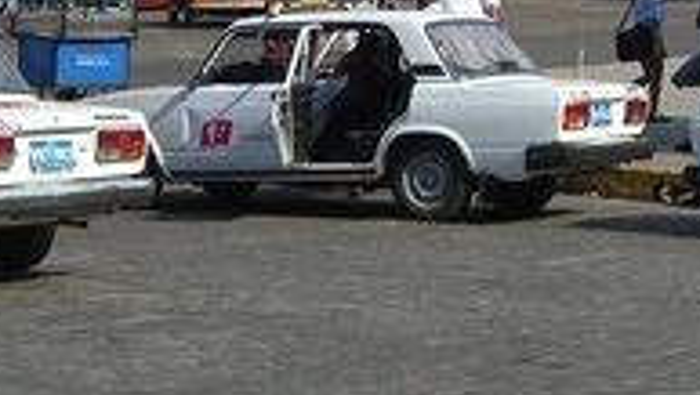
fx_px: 2545
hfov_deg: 15.6
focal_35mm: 137
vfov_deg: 8.9
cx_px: 203
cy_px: 80
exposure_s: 1/800
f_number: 4
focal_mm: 7.9
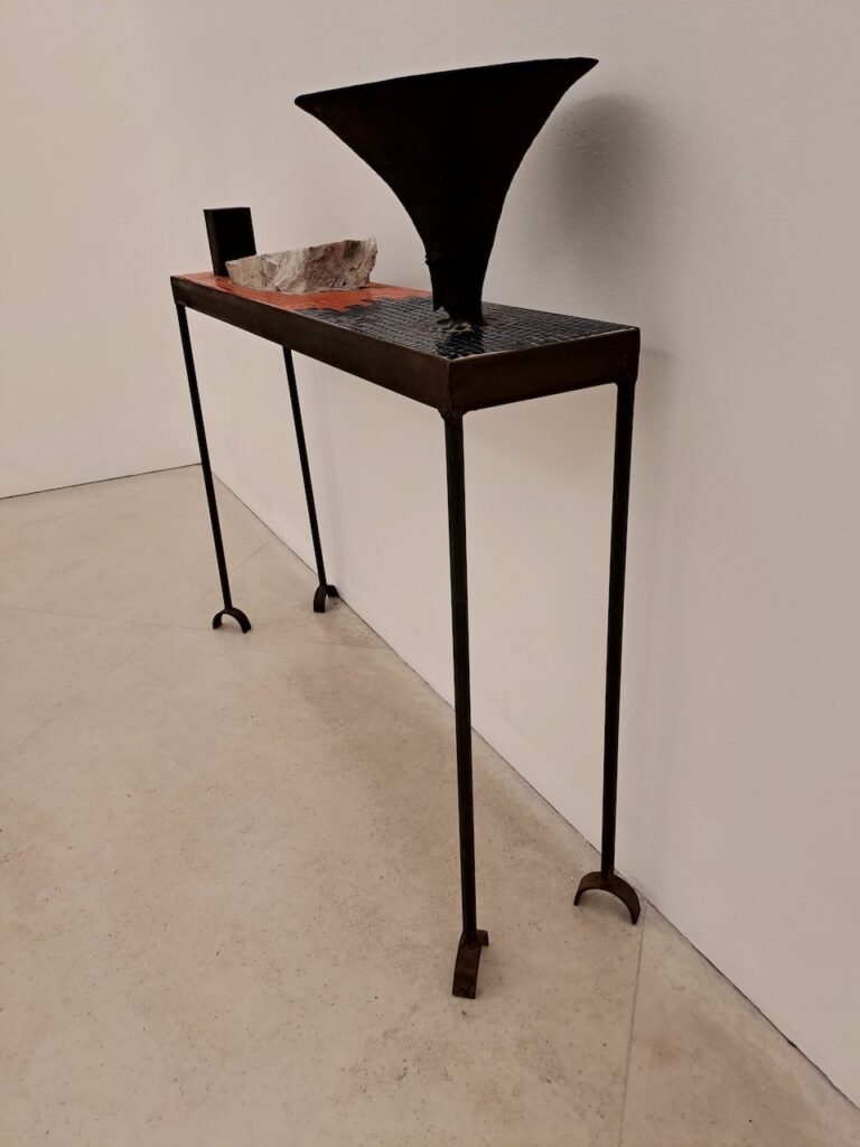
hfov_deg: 54.9
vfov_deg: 69.4
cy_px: 574
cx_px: 430
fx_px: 828
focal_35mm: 25
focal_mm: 4.65
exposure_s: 1/50
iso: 80
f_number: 1.8
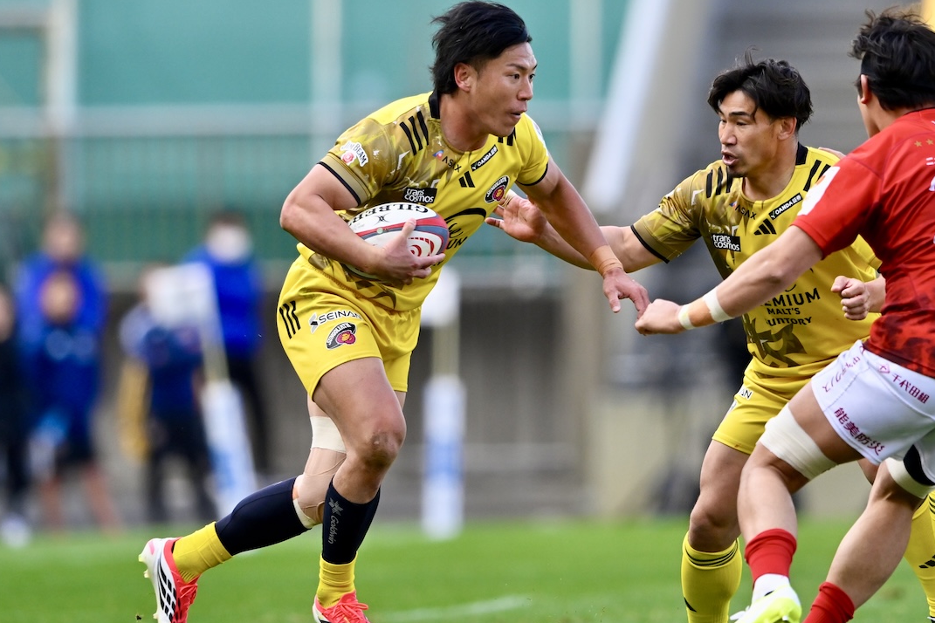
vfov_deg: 1.9
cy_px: 301
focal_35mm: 717
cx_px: 491
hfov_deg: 2.9
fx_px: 18621
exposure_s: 1/1600
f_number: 3.2
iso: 640
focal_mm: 400
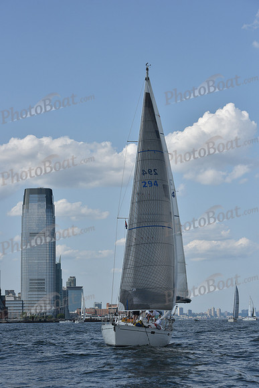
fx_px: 863
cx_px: 130
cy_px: 194
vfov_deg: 25.4
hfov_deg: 17.1
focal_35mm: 80
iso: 250
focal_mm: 80
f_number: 8
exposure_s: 1/1250
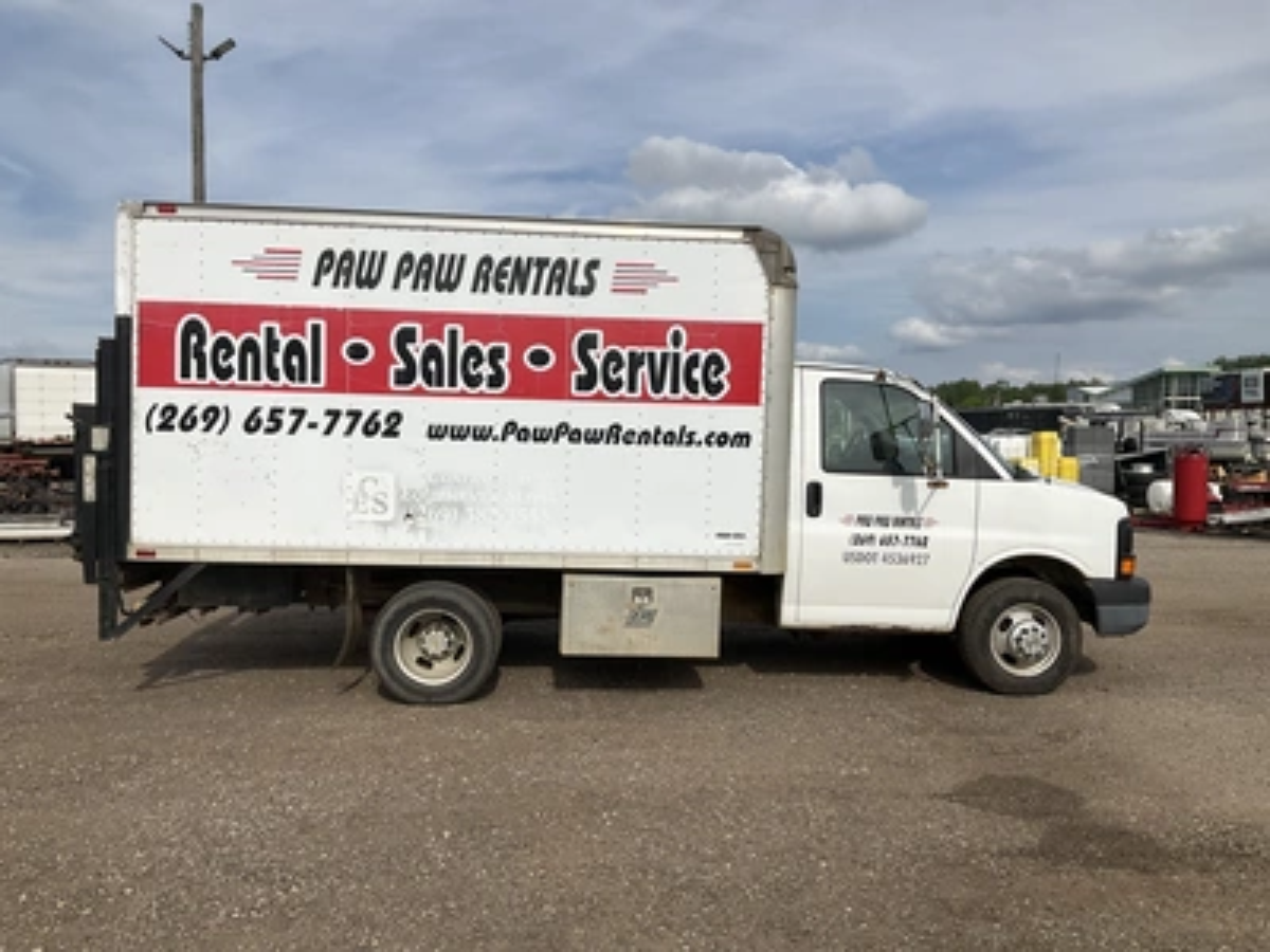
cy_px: 476
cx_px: 635
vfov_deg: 48.2
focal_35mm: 29
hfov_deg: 61.7
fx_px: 1064
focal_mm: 3
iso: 25
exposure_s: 1/3322
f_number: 1.8
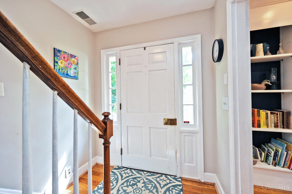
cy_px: 97
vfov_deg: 81.2
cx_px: 146
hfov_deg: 104.3
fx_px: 114
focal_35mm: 14
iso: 200
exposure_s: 1/60
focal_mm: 14
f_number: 4
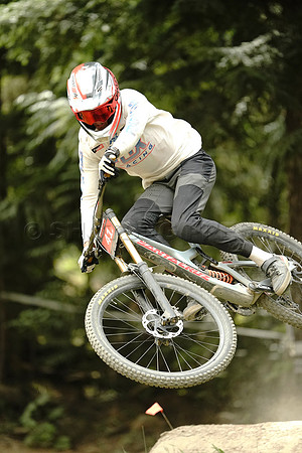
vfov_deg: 3.4
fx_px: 7549
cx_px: 151
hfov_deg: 2.3
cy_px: 226
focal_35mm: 600
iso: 5000
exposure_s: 1/2500
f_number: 4
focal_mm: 600
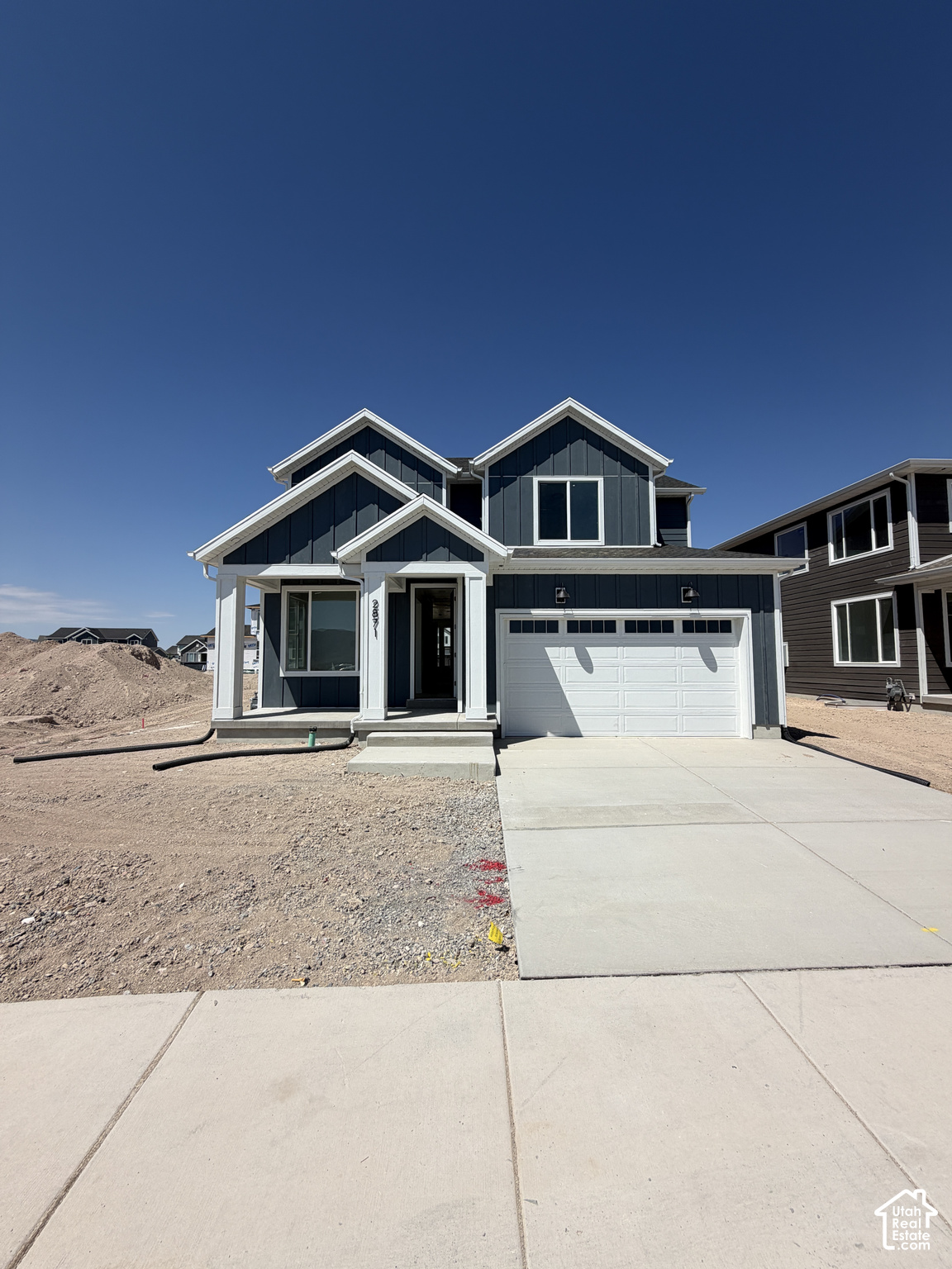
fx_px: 513
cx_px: 476
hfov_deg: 85.7
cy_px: 634
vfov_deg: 102.1
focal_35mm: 14
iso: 20
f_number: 2.2
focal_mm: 2.22
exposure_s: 1/1698
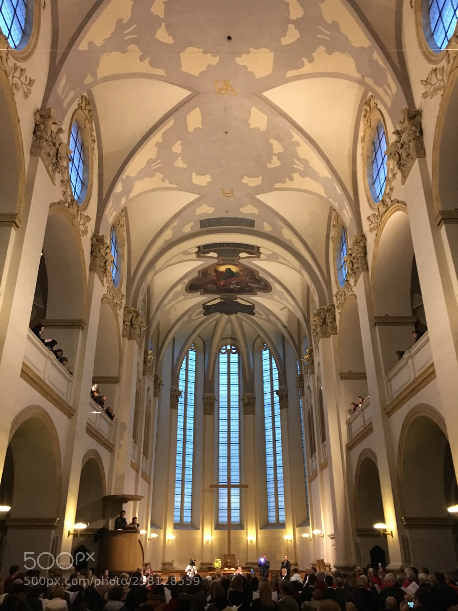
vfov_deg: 61.7
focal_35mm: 29
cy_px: 306
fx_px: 512
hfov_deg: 48.2
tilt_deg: +25.6
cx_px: 229
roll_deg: +1.3
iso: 250
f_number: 2.2
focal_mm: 4.15
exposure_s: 1/17
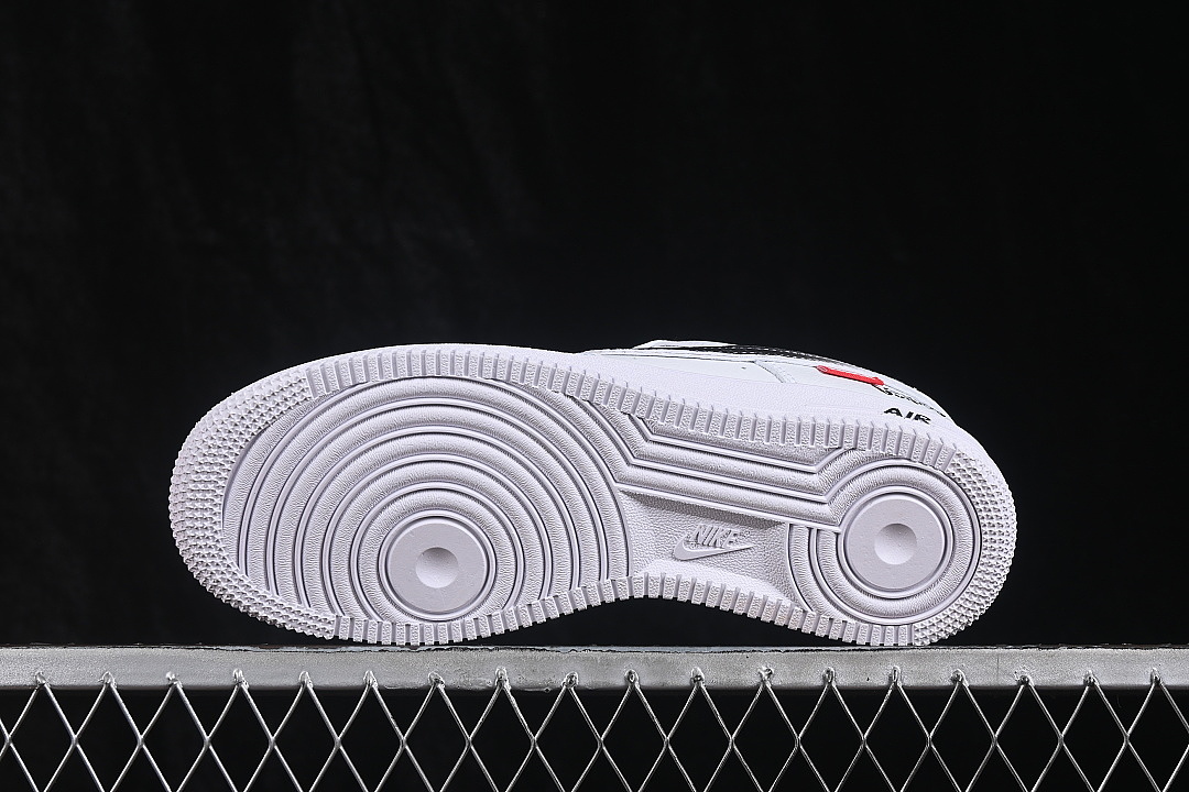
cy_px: 396
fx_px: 2477
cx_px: 594
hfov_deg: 27.0
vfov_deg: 18.2
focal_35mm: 75
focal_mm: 50
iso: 160
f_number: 8
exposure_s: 1/80
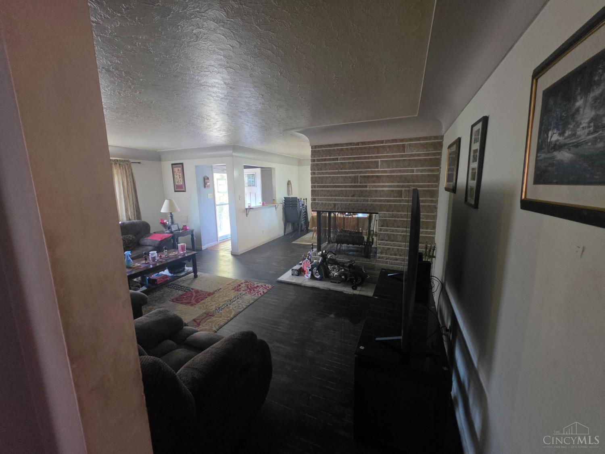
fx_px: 227
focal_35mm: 13
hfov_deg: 106.2
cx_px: 302
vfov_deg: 89.9
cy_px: 227
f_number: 1.9
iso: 1000
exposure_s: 1/60
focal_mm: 2.2
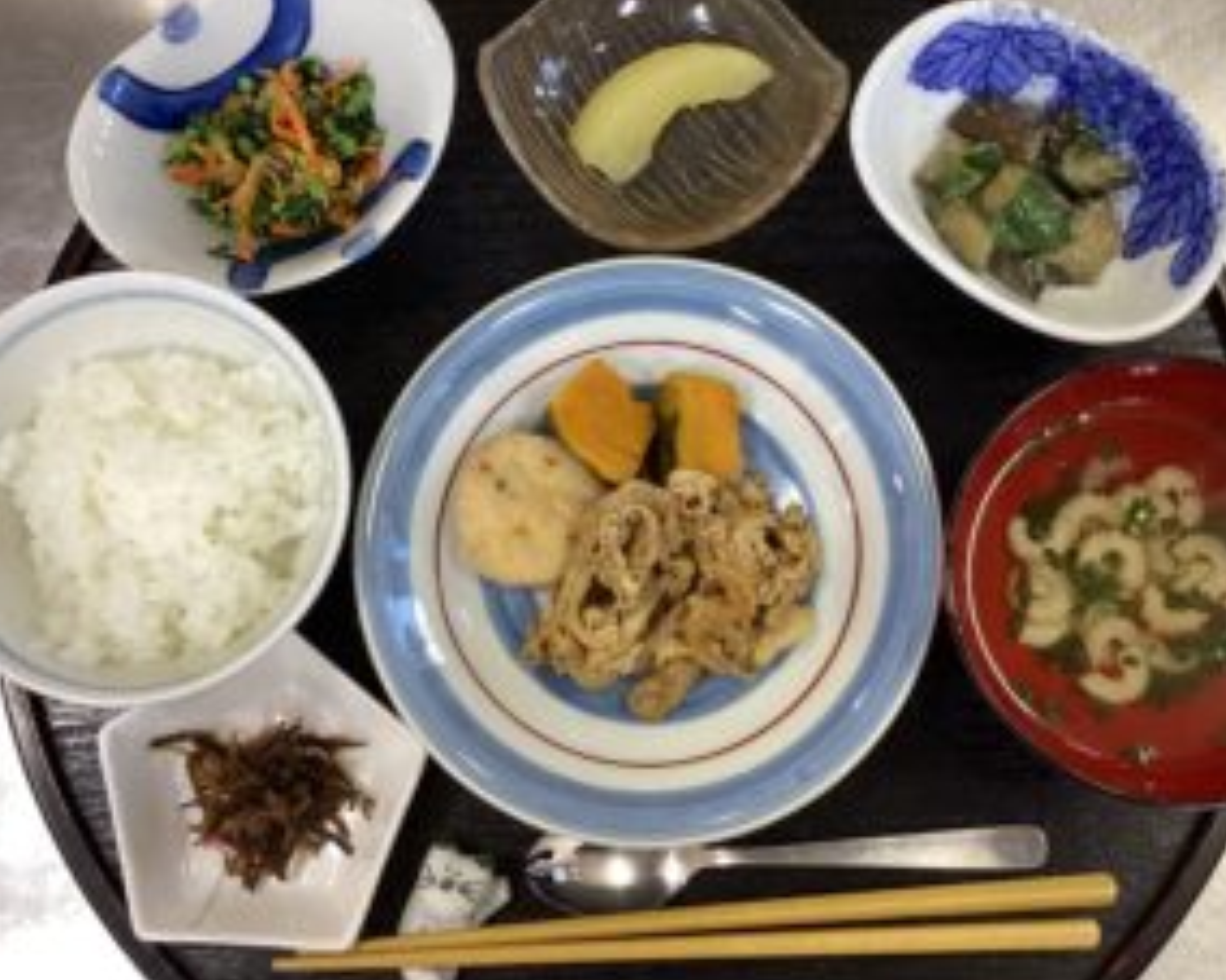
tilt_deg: -81.6
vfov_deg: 37.3
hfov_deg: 45.8
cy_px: 455
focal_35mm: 40
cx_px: 667
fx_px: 1451
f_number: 2.4
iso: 200
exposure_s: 1/60
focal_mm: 3.3
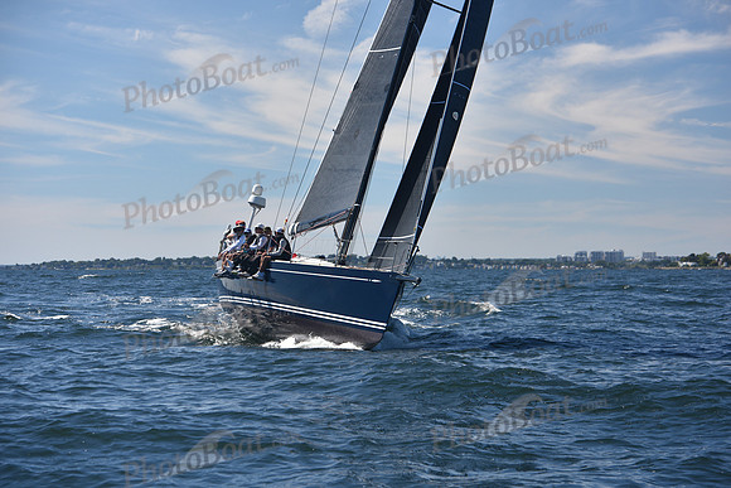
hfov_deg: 20.4
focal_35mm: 100
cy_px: 244
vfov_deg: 13.7
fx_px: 2031
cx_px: 366
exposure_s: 1/800
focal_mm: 100
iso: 200
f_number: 5
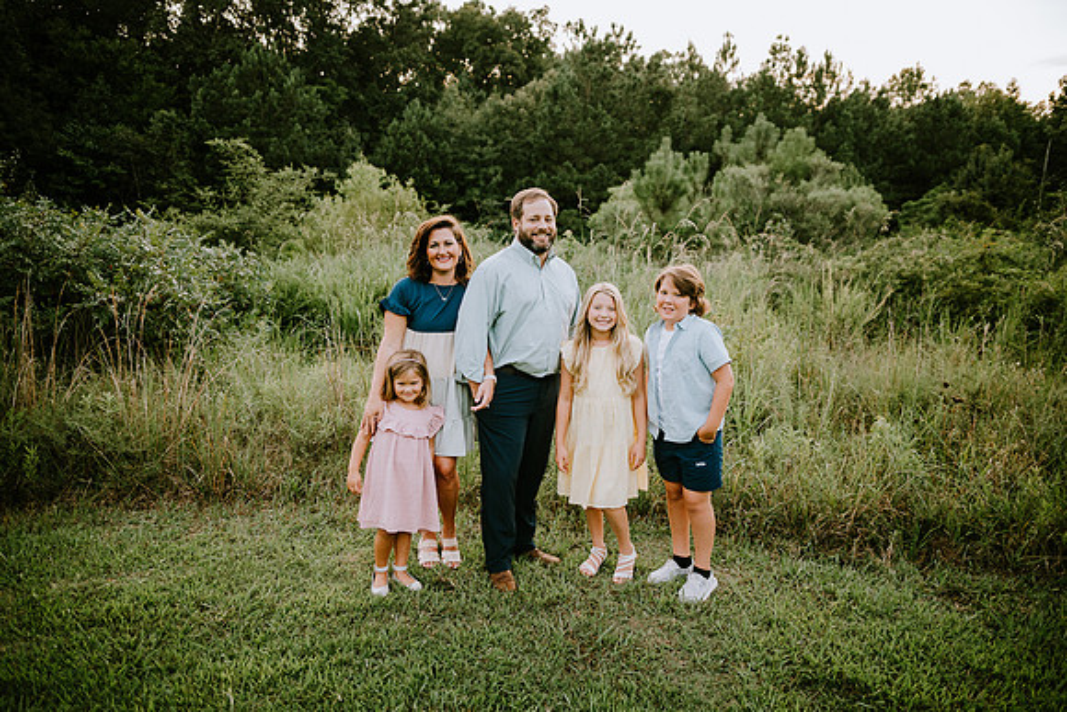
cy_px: 356
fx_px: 711
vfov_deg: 53.2
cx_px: 534
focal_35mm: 24
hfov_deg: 73.7
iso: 250
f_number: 2.2
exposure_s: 1/250
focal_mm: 24
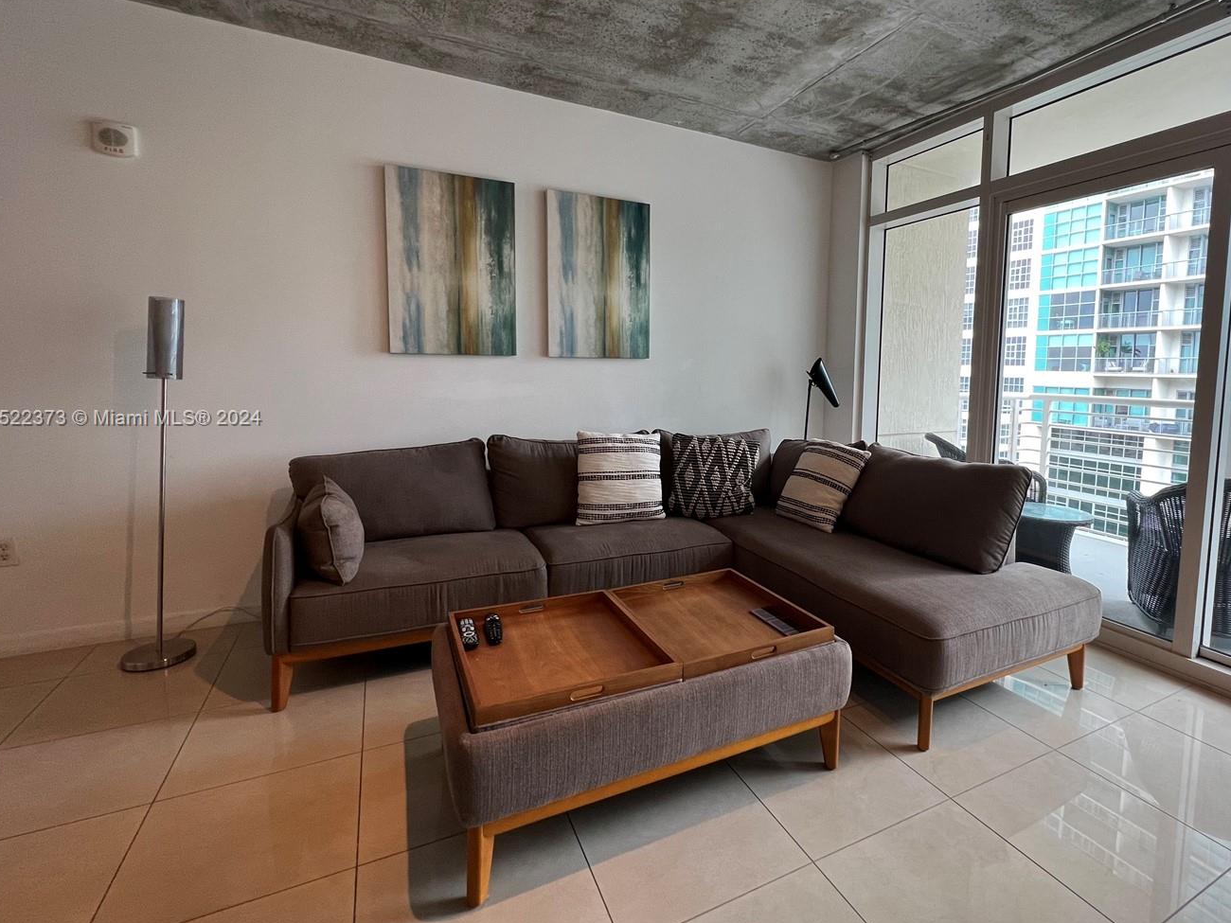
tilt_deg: -5.0
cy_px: 419
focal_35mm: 16
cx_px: 716
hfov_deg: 93.7
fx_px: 569
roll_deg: -1.1
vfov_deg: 77.9
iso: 160
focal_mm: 1.57
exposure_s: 1/60
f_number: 1.8
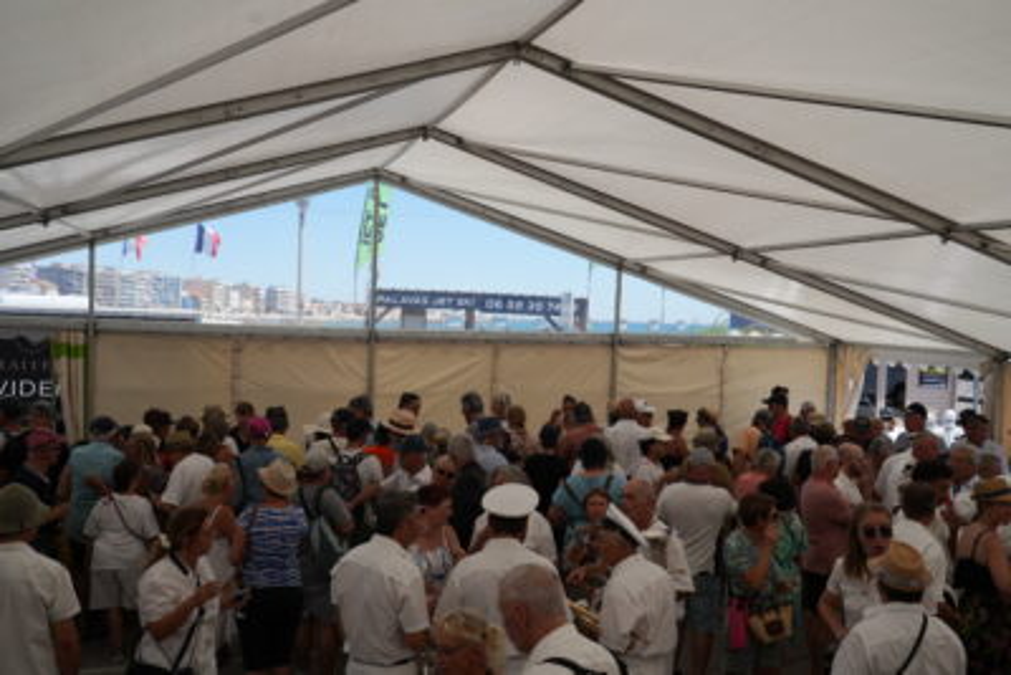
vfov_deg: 37.9
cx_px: 506
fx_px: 983
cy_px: 338
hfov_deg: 54.4
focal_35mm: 35
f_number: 6.3
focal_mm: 35
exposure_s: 1/400
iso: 100
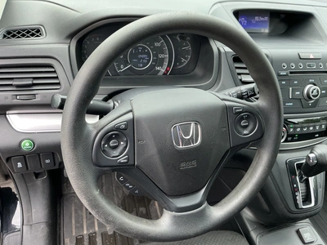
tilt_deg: -40.5
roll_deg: -10.1
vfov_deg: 49.7
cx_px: 164
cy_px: 122
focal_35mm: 28
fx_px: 265
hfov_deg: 63.4
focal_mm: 3
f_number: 1.8
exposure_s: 1/122
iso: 50
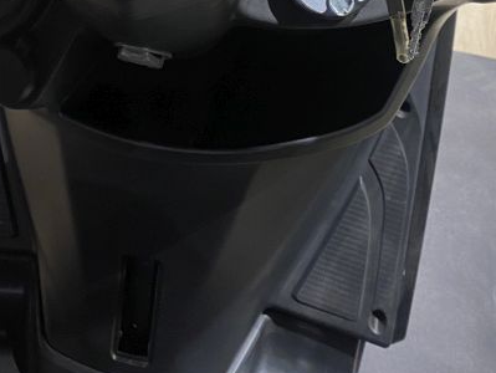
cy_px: -91
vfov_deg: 19.9
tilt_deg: -45.1
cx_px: 111
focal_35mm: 69
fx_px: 990
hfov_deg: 27.7
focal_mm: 4.25
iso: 80
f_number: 1.8
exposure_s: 1/50
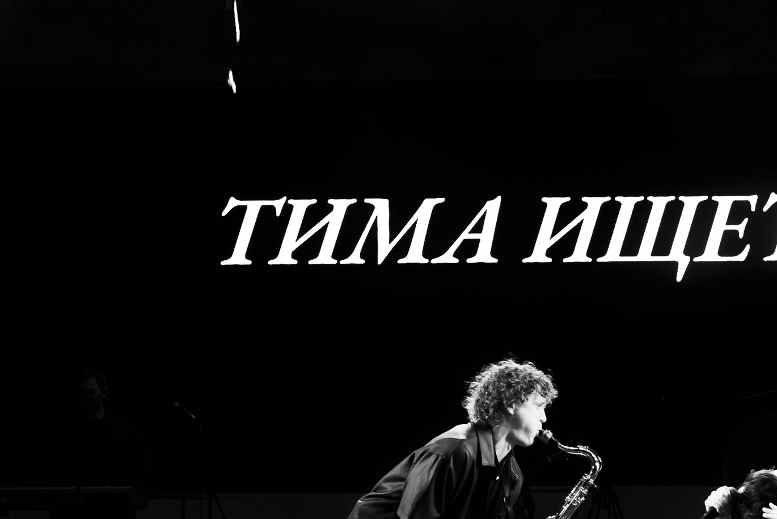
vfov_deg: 13.6
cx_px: 672
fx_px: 2159
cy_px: 407
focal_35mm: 100
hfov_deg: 20.1
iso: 200
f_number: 5
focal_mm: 52
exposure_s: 1/125
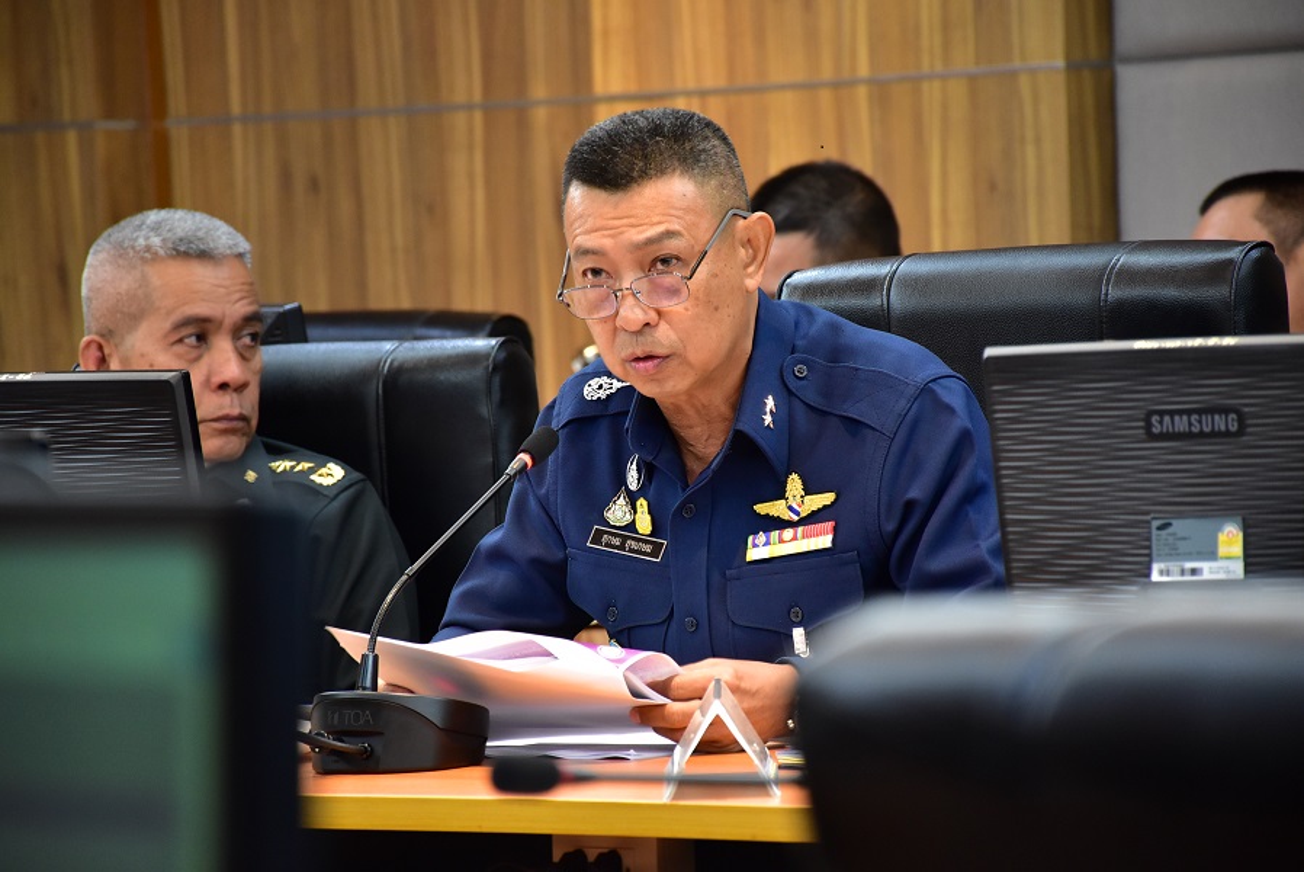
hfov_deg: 9.8
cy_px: 436
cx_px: 652
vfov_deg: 6.6
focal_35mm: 210
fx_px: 7611
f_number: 5.6
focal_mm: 140
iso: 1600
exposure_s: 1/20
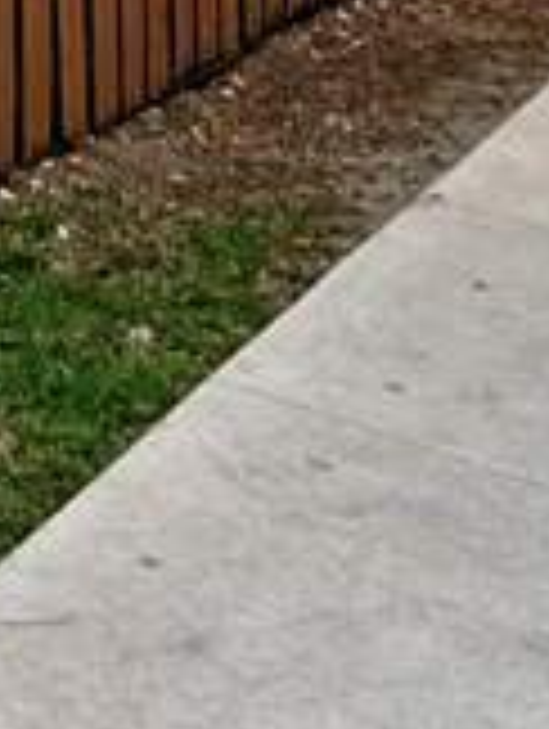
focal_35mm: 92
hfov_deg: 13.7
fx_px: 1940
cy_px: -826
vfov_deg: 15.7
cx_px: -554
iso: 64
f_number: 2.2
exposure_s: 1/590
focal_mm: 2.22
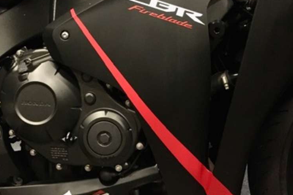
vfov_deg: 25.9
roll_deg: +2.0
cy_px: 64
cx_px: 122
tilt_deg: -14.1
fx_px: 423
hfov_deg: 38.1
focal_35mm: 52
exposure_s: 1/15
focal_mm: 4.15
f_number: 2.2
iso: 320
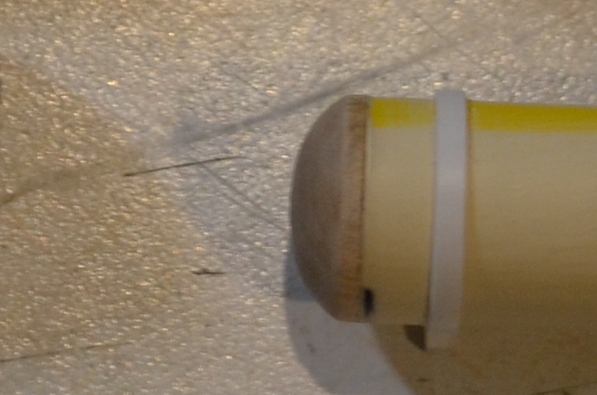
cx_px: 159
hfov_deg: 7.6
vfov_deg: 4.8
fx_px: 4517
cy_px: -724
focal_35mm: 273
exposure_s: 1/60
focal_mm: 26
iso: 400
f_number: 4.2
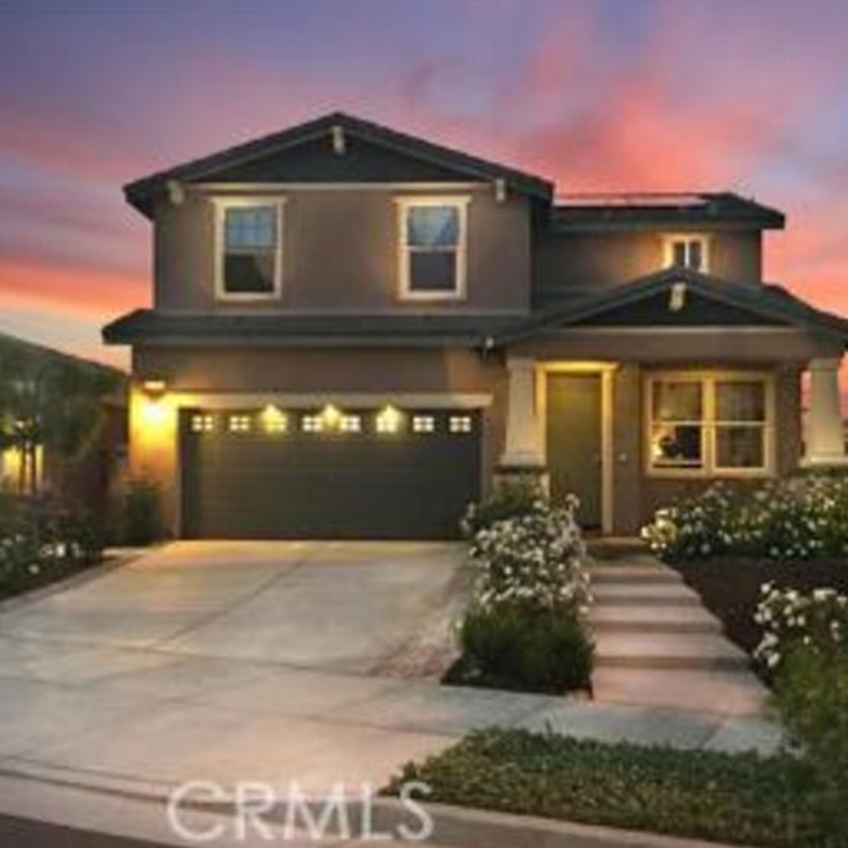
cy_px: 425
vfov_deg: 47.2
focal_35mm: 35
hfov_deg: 46.9
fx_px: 970
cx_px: 516
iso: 100
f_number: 2.2
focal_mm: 4.15
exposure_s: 1/8
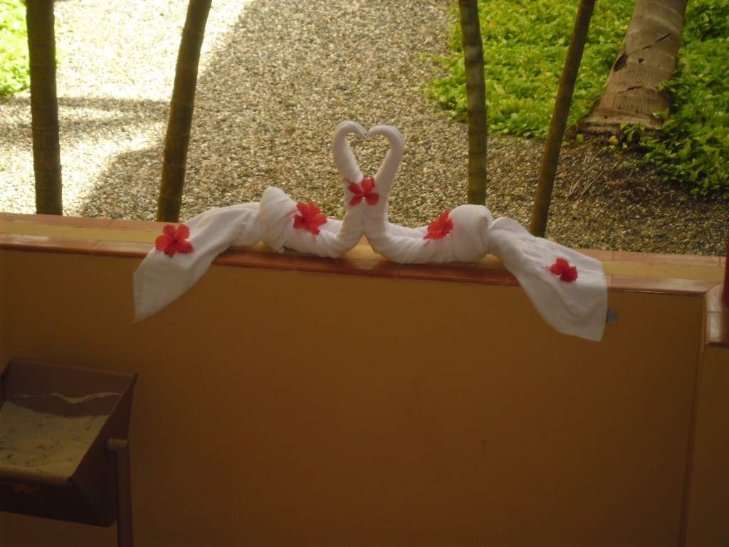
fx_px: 1811
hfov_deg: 22.8
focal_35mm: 86
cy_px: 274
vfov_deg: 17.2
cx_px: 364
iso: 100
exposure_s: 1/60
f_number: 4.3
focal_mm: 15.4
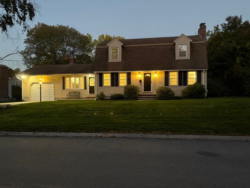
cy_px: 94
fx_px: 188
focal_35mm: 26
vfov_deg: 53.1
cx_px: 125
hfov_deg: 67.3
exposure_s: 1/30
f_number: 1.6
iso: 800
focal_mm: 5.96
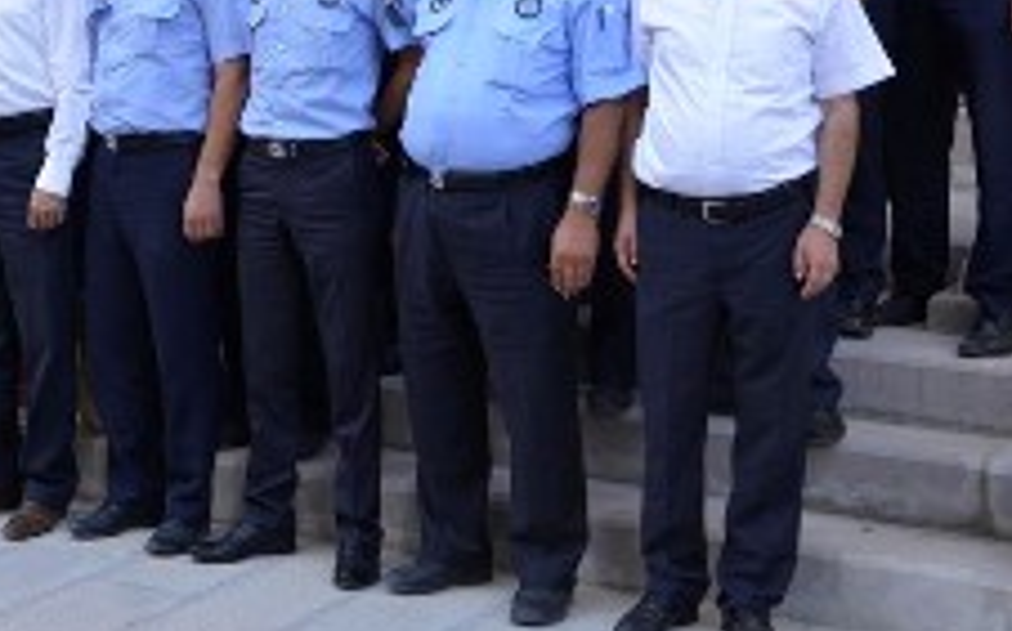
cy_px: 38
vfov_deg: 14.5
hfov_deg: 22.9
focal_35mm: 89
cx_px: 170
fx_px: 2453
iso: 100
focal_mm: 44
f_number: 4.5
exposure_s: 1/80
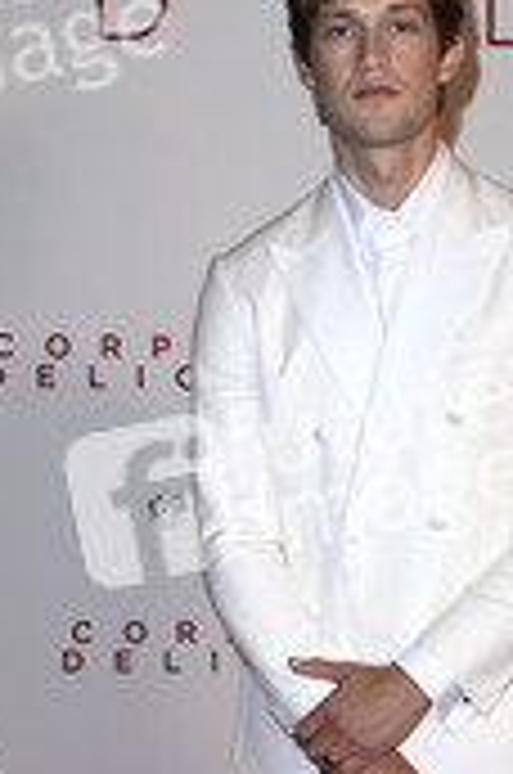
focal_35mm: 93
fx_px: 1996
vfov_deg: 21.4
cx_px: 428
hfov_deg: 14.5
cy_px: 706
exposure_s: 1/250
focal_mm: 40
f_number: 6.3
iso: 400
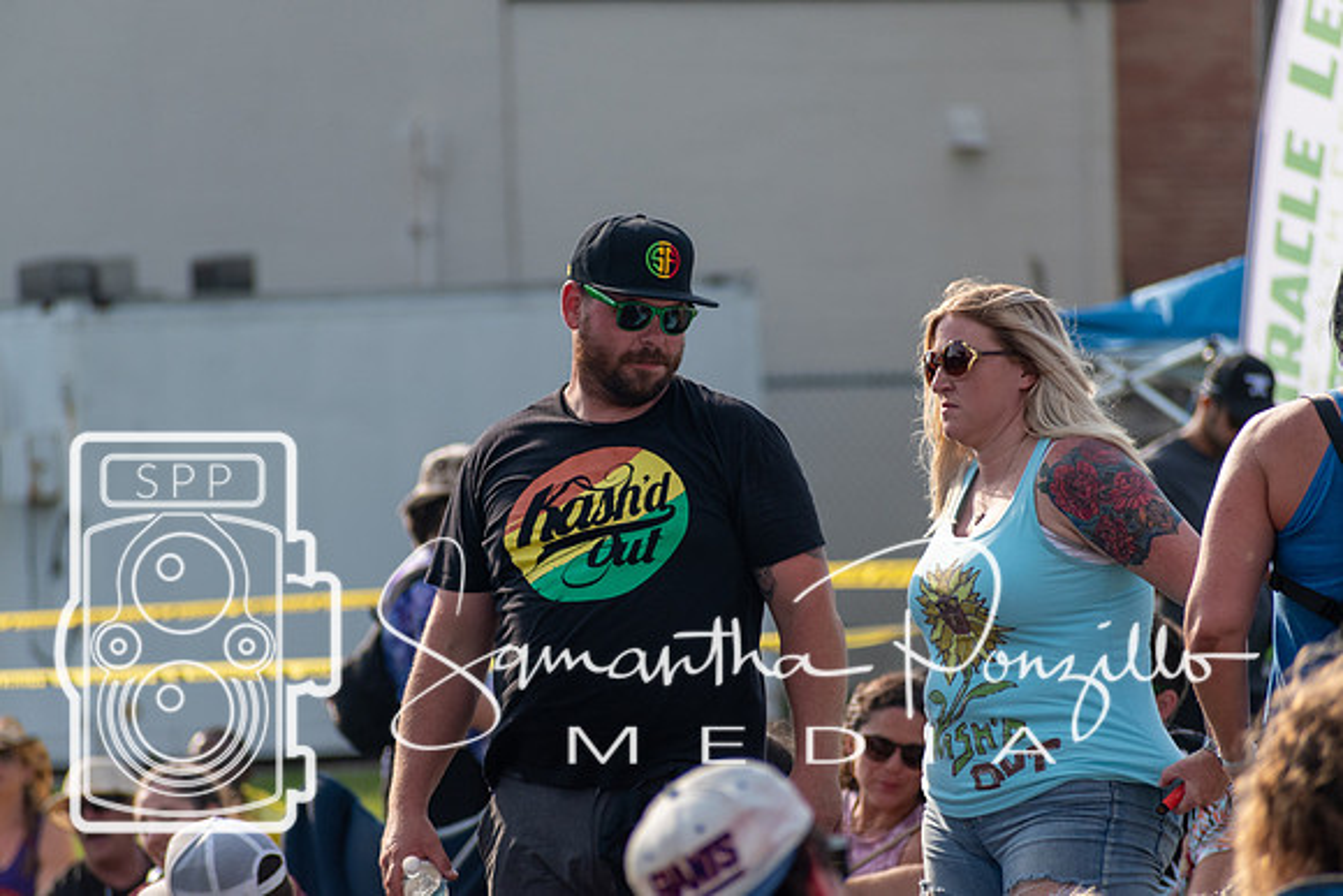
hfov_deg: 4.6
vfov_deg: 3.1
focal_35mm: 450
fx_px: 16791
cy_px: 448
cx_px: 672
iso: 400
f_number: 6.3
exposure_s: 1/1250
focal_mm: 300
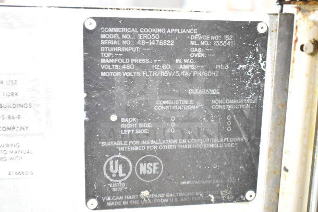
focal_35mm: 45
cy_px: 106
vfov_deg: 29.9
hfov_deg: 43.6
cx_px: 159
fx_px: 398
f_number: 4.2
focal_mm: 30
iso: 10000
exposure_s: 1/50
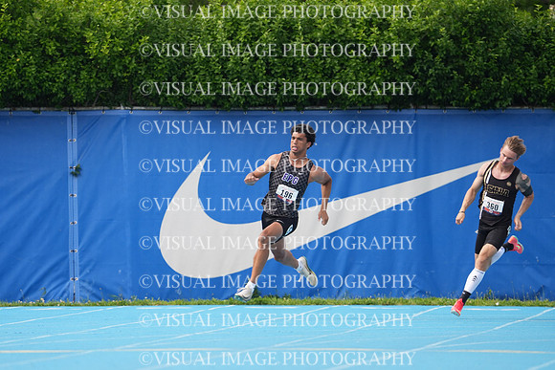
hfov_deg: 3.7
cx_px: 278
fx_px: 8527
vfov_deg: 2.5
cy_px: 185
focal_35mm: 553
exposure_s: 1/640
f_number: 6.3
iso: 500
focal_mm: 553
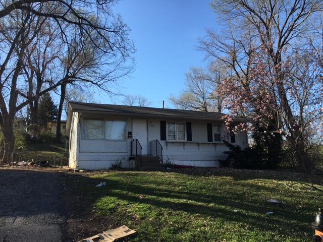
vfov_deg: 48.2
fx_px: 271
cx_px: 162
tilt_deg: +10.9
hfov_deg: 61.7
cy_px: 121
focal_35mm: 29
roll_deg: +1.2
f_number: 2.2
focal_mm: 4.15
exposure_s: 1/785
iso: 25
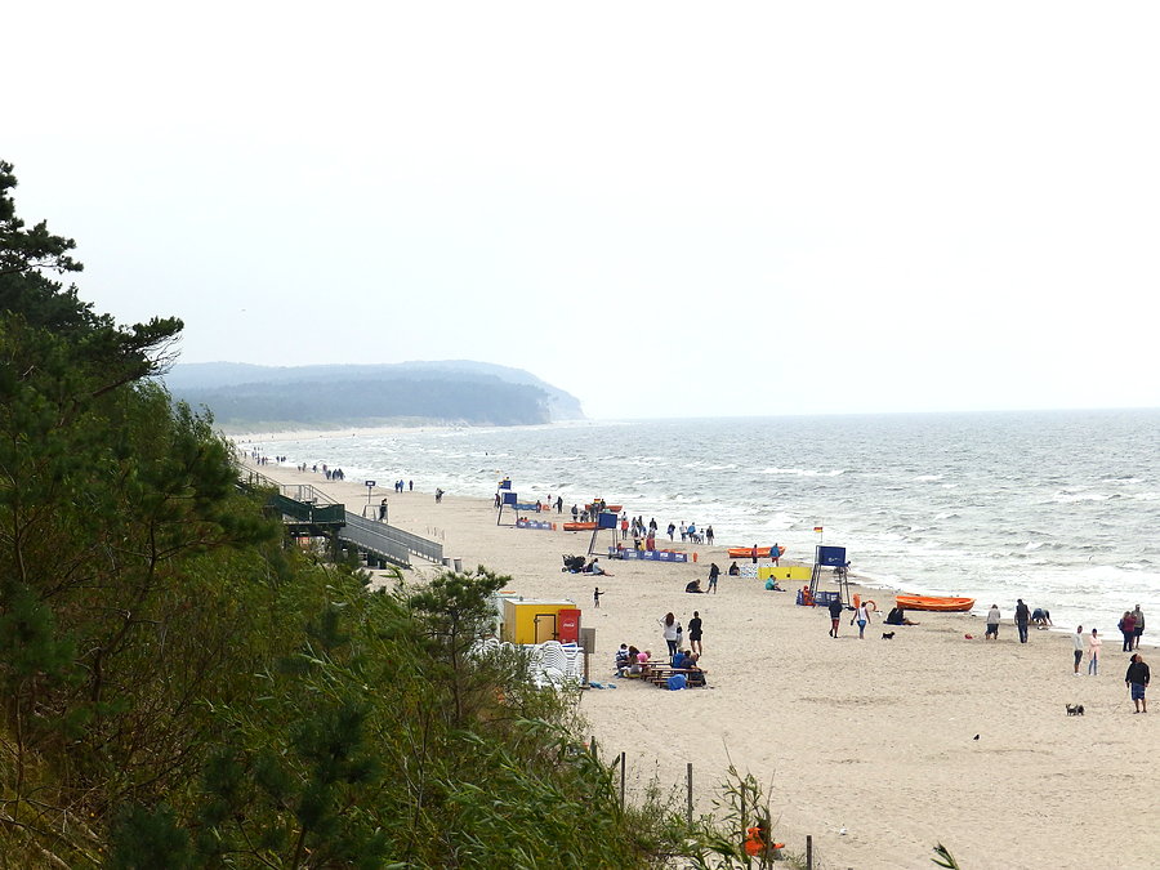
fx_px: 4826
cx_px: 580
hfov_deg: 13.7
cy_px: 435
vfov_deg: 10.3
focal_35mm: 144
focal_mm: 25.9
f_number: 5.1
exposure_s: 1/320
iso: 80
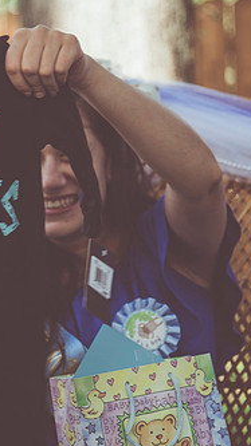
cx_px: 5
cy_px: 215
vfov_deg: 13.7
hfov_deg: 7.7
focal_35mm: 157
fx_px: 1860
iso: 125
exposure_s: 1/125
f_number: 4
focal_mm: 86
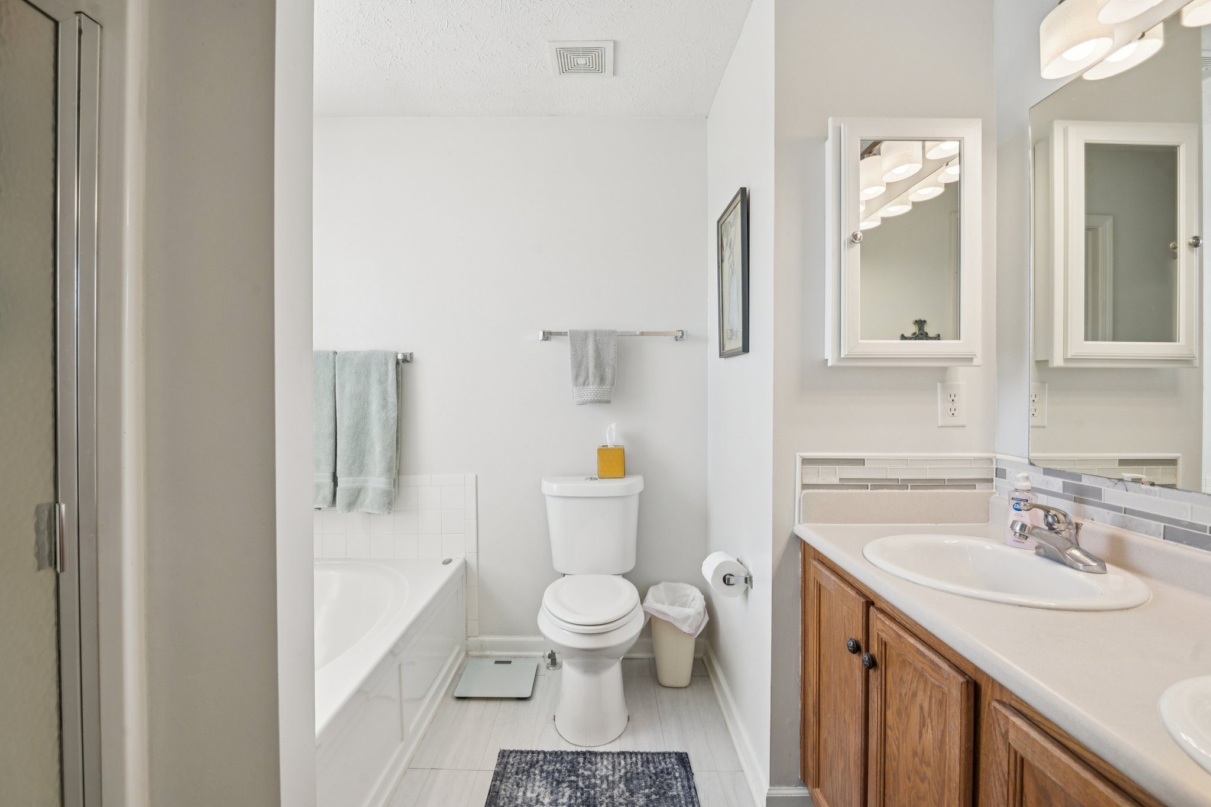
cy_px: 404
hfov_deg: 96.7
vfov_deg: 73.7
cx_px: 606
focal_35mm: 16
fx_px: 538
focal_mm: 16
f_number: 8
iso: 100
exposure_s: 1/40
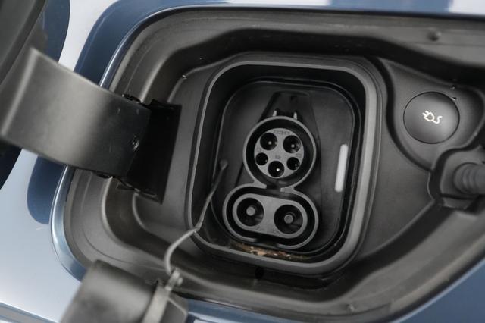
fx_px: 364
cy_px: 162
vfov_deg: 47.9
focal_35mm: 27
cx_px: 242
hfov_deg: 67.4
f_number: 2.8
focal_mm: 27
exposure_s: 1/60
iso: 6400
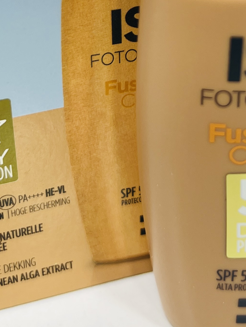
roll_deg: +0.8
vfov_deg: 23.6
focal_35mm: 77
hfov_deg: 19.1
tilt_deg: -24.4
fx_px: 729
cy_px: -40
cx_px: 155
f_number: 1.5
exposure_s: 1/148
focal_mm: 5.7
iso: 32
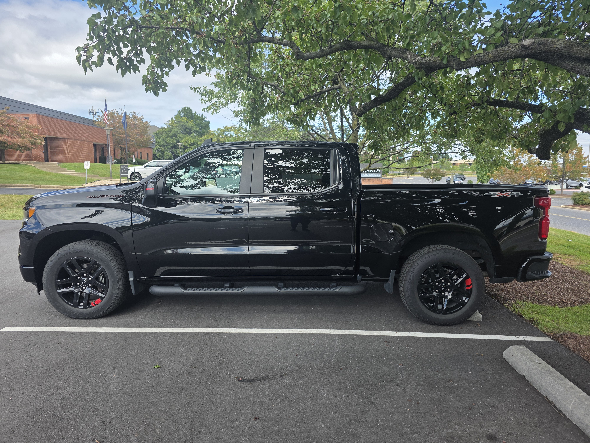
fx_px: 392
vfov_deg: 58.9
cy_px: 222
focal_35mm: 23
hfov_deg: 73.9
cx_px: 295
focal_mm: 6.3
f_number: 1.7
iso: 80
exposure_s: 1/2384
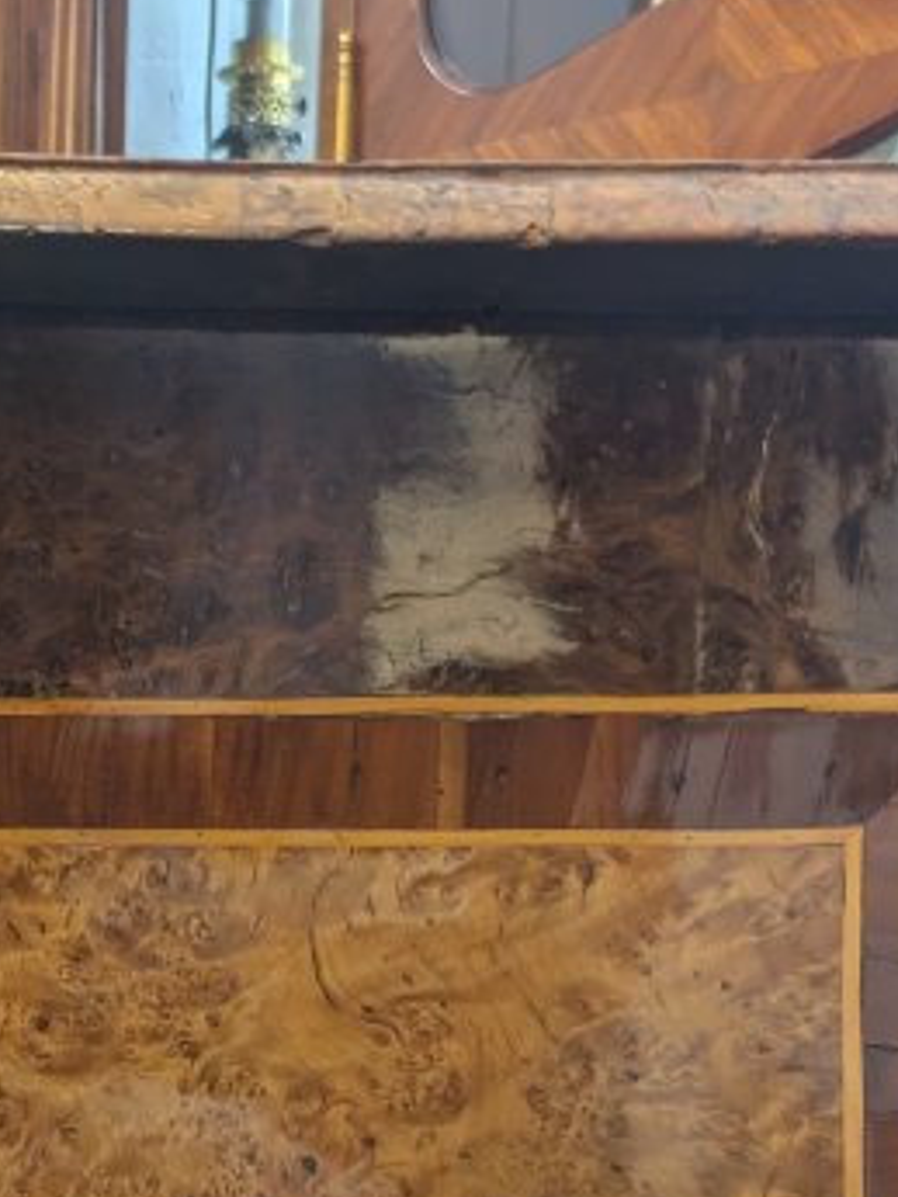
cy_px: 1665
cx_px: -75
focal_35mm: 87
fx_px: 3007
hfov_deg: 16.5
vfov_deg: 20.1
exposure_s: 1/50
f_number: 1.89
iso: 88
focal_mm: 5.43
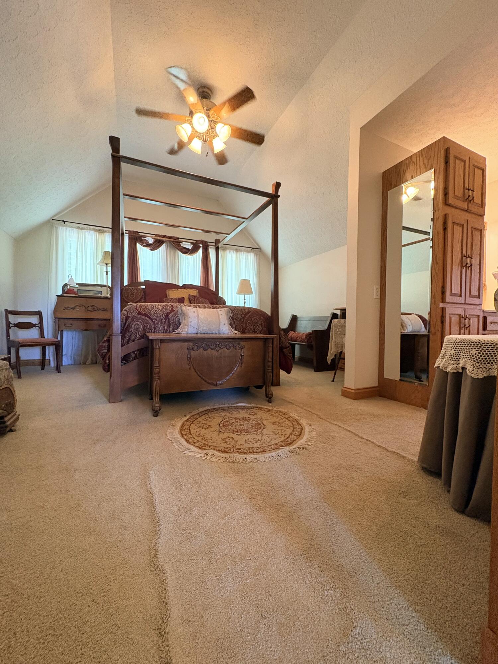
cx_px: 249
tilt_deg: -1.2
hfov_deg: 85.7
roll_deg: -0.8
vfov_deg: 102.1
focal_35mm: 14
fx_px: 269
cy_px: 332
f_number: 2.2
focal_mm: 2.22
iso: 640
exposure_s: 1/60
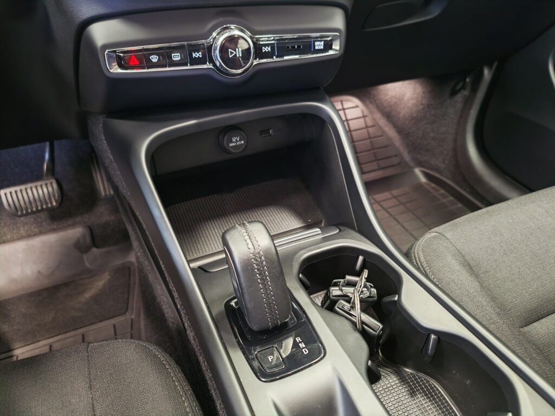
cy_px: 208
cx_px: 278
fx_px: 369
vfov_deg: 58.9
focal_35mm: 23
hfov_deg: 73.9
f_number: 1.6
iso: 800
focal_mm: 5.4
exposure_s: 1/25
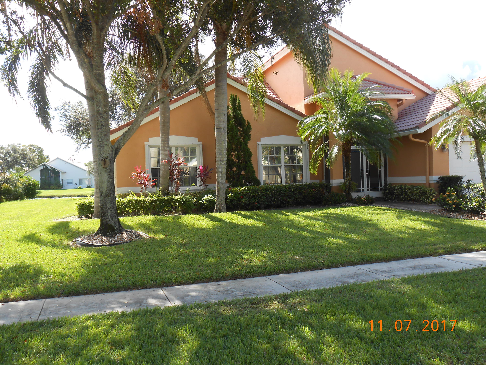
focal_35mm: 34
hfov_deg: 54.0
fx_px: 477
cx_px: 243
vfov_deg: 41.8
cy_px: 182
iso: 80
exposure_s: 1/200
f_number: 3.9
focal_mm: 6
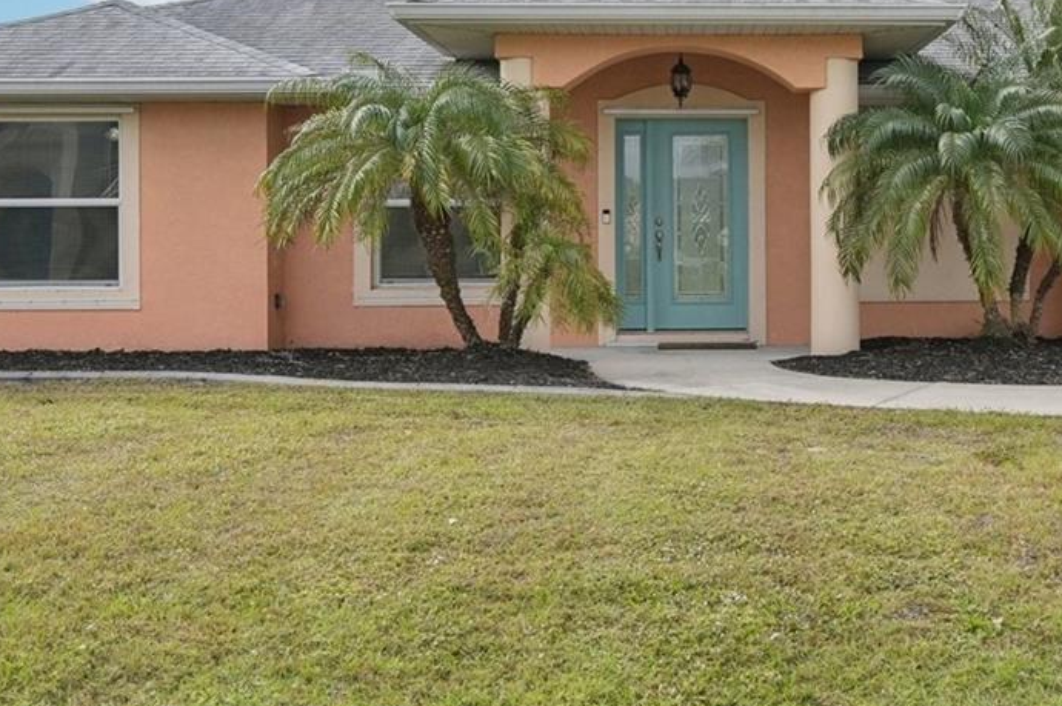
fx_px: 1538
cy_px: 242
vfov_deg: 25.8
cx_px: 746
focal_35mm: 52
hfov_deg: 37.5
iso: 400
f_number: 8
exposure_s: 1/1000
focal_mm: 22.5
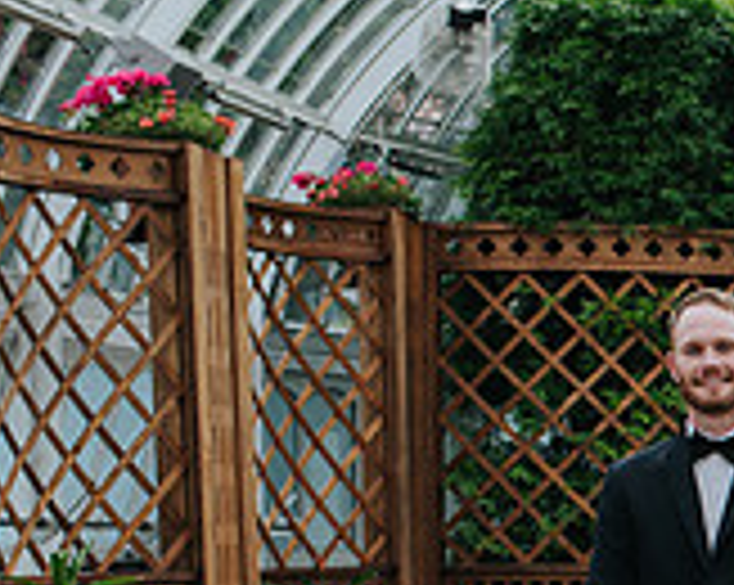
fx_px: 2799
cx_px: 1127
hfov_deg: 13.9
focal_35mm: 129
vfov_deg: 11.7
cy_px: 672
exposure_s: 1/1250
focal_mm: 35
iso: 360
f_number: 3.5
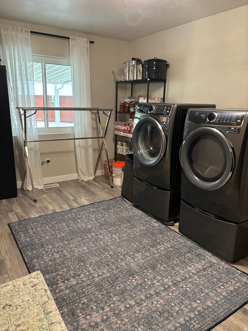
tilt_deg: -15.1
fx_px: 248
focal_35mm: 26
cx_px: 124
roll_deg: -1.8
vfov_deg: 67.3
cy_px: 166
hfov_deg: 53.1
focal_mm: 5.96
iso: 320
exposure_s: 1/60
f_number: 1.6
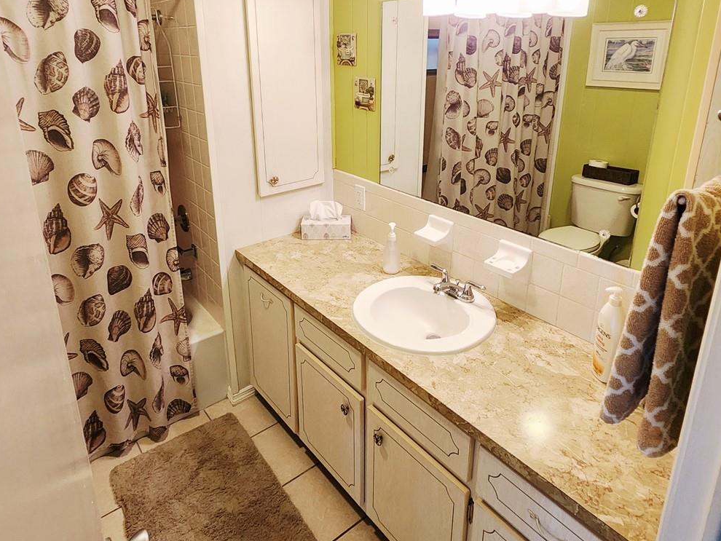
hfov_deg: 79.0
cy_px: 186
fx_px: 438
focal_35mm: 21
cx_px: 366
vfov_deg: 62.1
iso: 320
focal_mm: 2.2
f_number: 2.2
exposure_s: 1/60
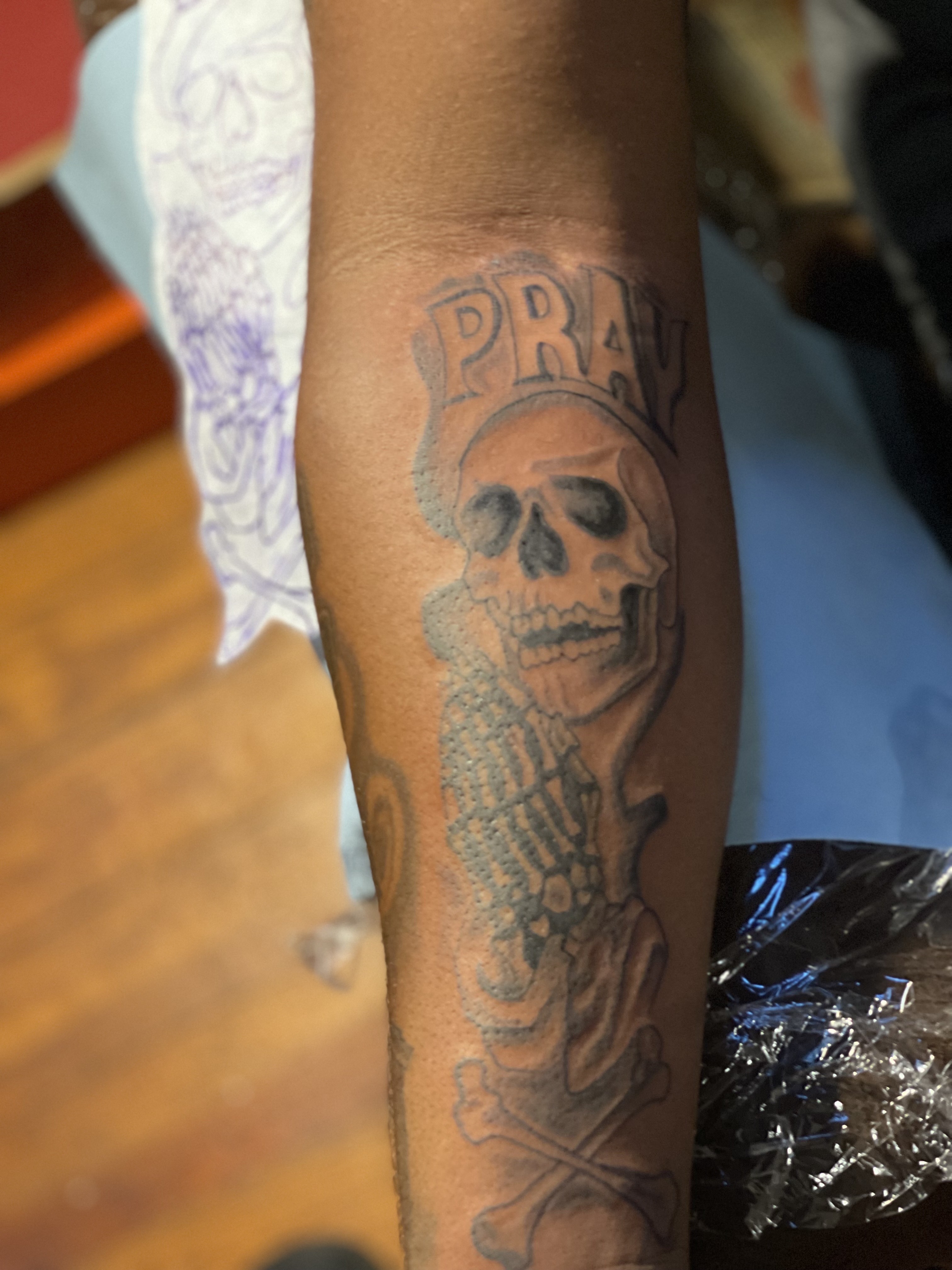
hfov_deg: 22.9
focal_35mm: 64
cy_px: 635
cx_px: 476
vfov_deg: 30.3
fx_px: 2347
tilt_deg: -68.7
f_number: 2.2
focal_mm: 7.5
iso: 400
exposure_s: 1/30
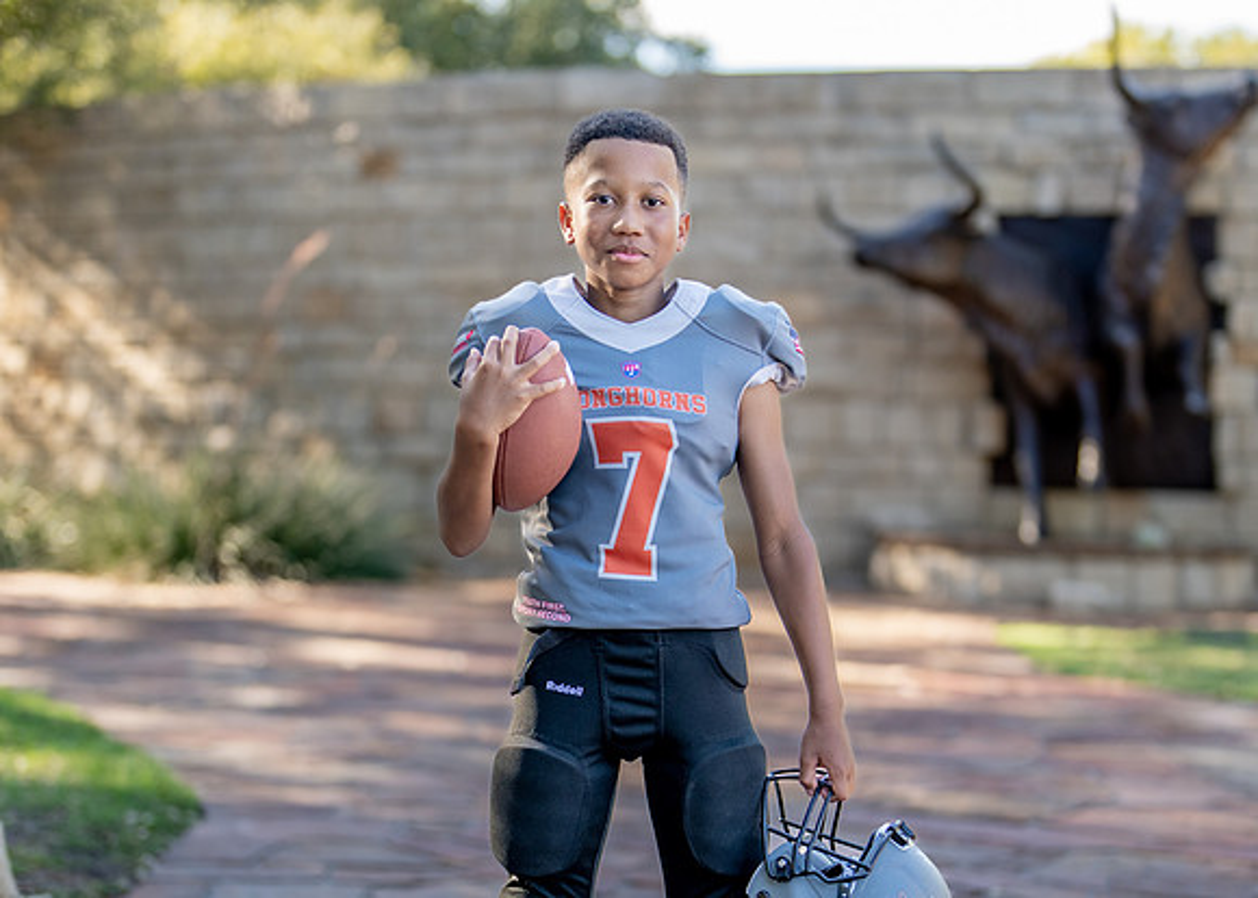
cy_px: 648
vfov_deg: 16.6
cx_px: 695
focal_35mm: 86
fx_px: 3066
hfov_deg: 23.2
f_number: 1.2
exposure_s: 1/1000
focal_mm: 50
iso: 100
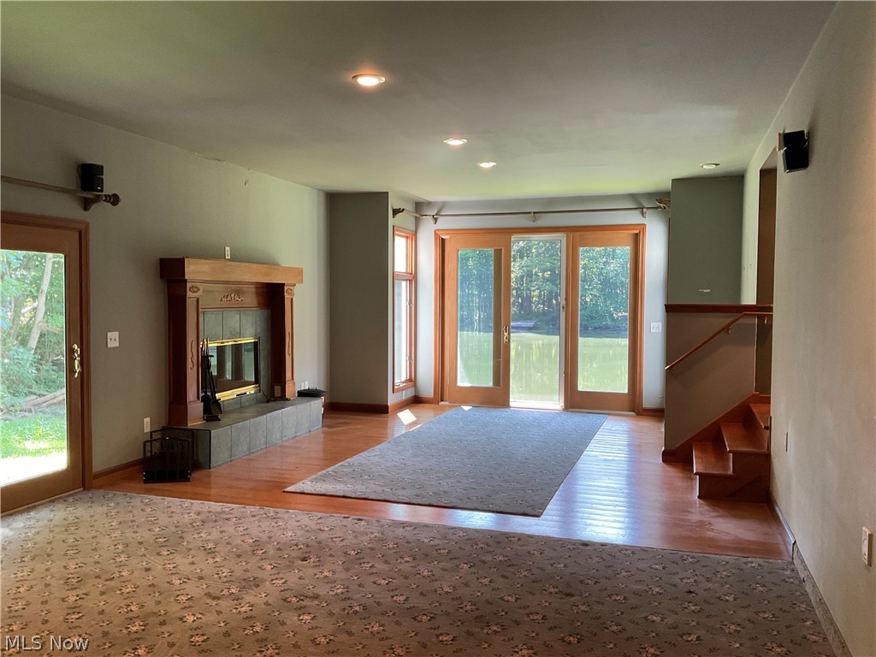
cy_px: 328
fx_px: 734
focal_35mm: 29
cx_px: 438
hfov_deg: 61.7
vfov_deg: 48.2
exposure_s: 1/60
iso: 64
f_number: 1.8
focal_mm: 3
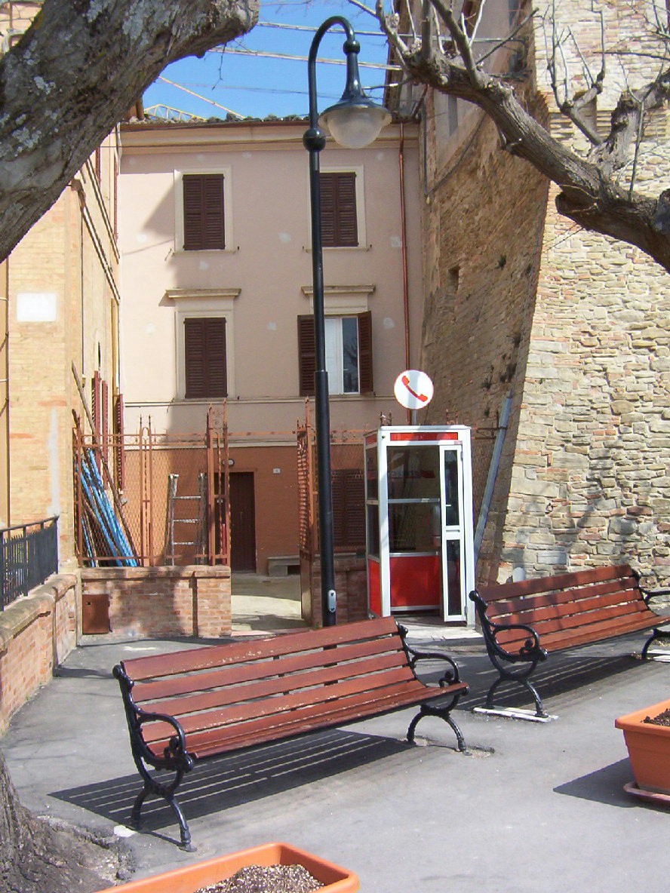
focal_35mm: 36
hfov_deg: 39.7
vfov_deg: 51.4
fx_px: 929
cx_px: 335
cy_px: 446
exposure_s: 1/605
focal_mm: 5.54
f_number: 5.24
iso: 100
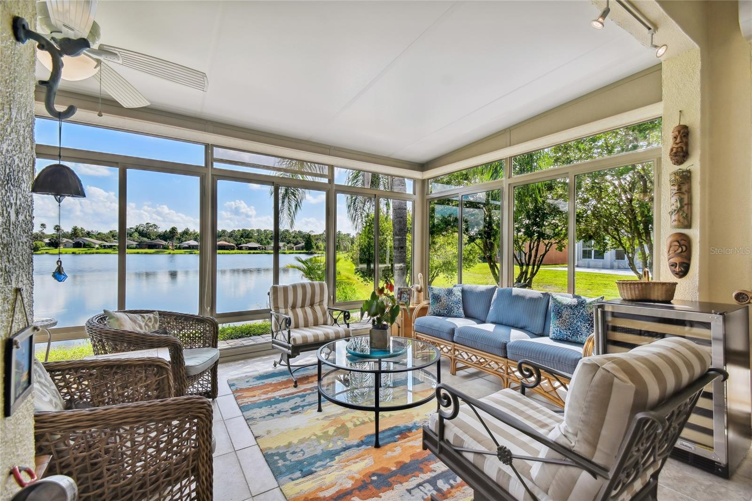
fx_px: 313
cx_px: 376
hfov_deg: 100.4
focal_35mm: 15
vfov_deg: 77.3
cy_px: 250
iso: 100
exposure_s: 1/320
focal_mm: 10
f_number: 7.1
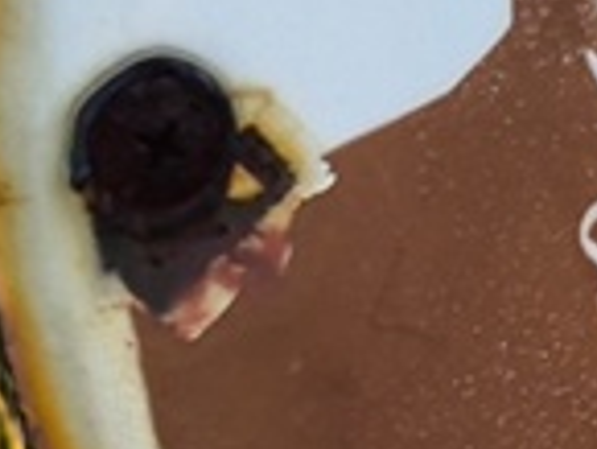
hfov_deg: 7.2
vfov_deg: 5.4
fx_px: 4747
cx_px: 578
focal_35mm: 275
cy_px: 391
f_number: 1.7
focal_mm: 4.71
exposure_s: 1/345
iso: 50
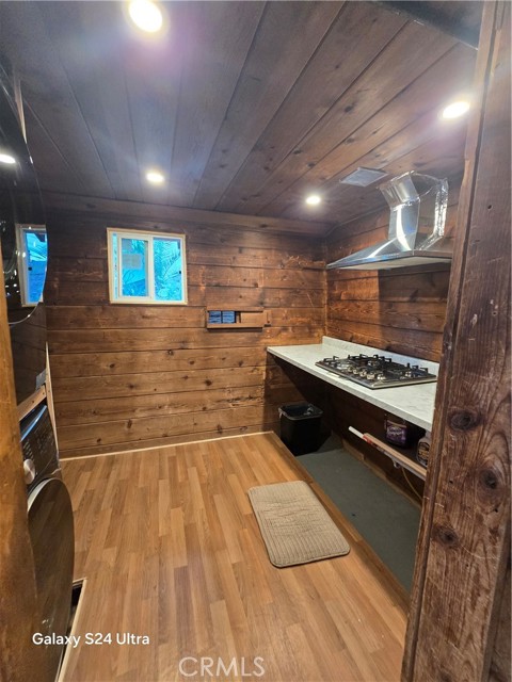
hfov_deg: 89.9
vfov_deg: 106.2
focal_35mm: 13
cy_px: 341
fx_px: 256
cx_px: 256
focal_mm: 2.2
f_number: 2.2
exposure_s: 1/60
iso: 500
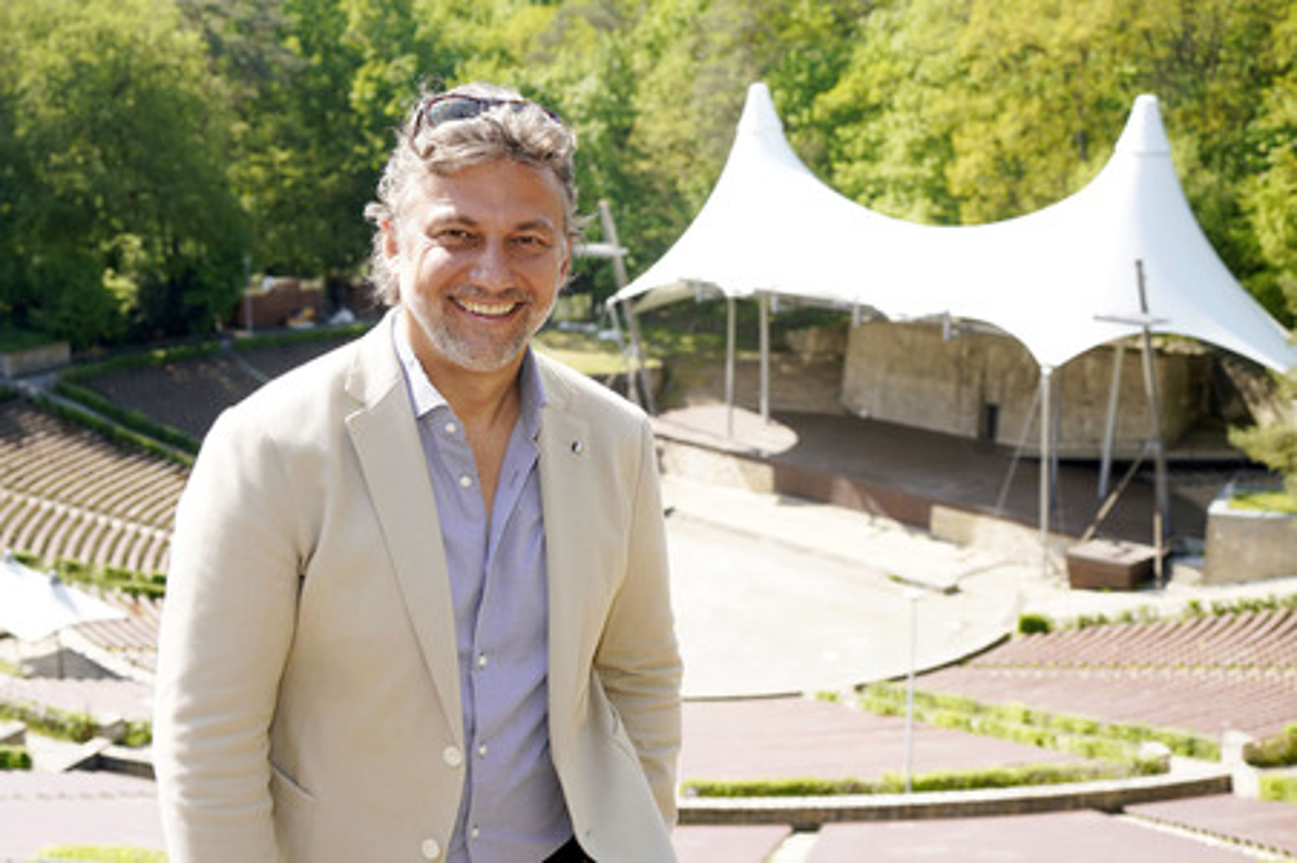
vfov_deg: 37.8
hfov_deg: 54.5
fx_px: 1260
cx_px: 648
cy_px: 432
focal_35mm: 35
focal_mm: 35
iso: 100
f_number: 4.5
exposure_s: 1/250
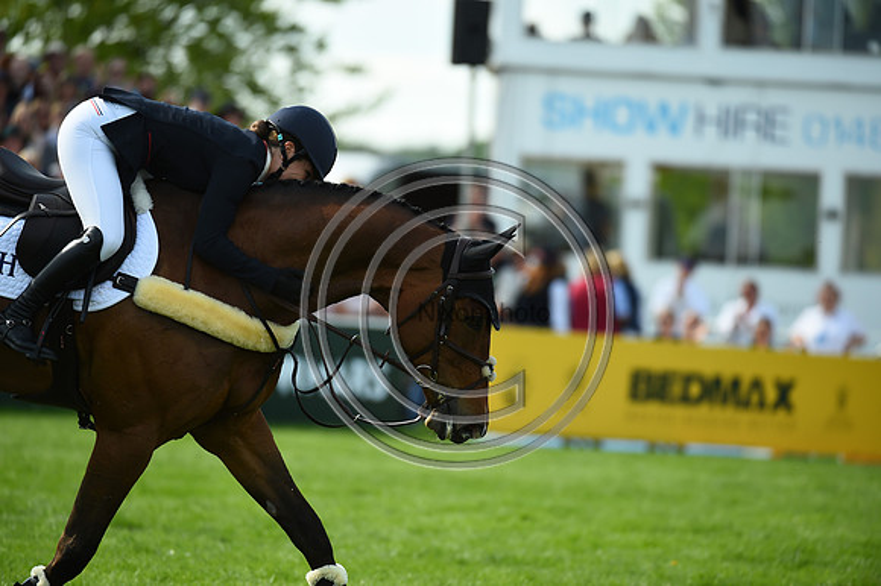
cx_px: 440
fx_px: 8560
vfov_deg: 3.9
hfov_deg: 5.9
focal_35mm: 350
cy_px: 293
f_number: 4.5
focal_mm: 350
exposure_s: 1/1250
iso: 400
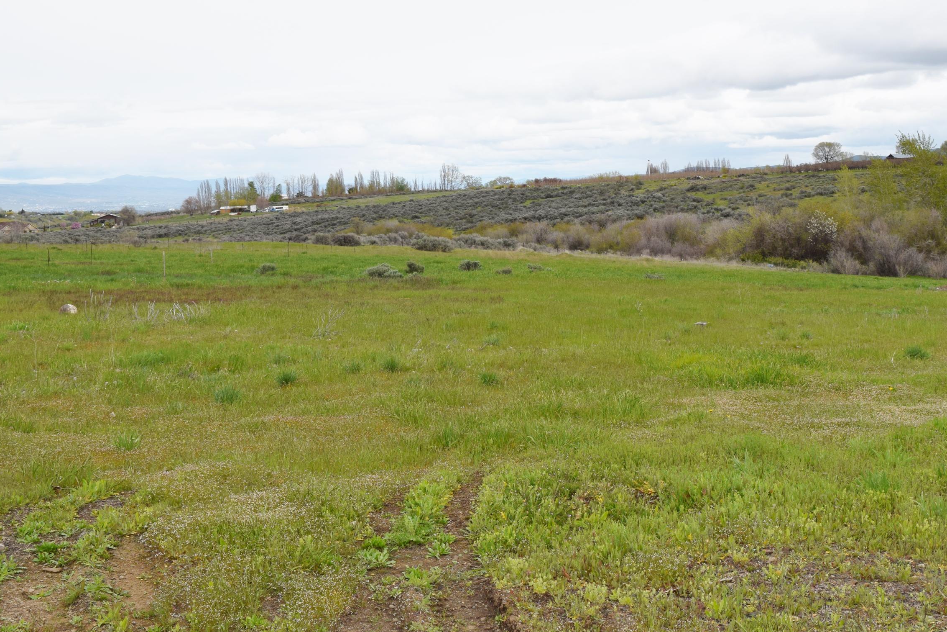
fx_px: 1306
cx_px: 584
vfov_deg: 27.1
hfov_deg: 39.6
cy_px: 257
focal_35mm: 50
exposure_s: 1/200
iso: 100
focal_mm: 25
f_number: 10
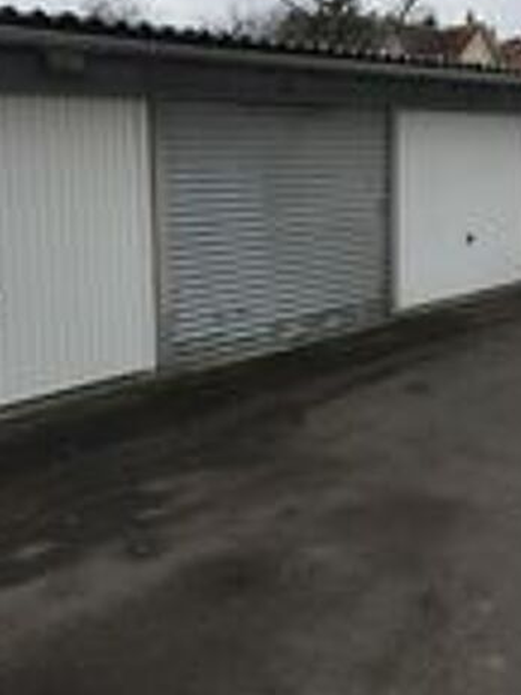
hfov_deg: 36.0
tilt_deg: -8.2
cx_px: 252
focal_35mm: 40
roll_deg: +1.1
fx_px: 803
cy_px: 265
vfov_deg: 46.4
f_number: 2.2
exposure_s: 1/628
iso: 32
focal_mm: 4.15
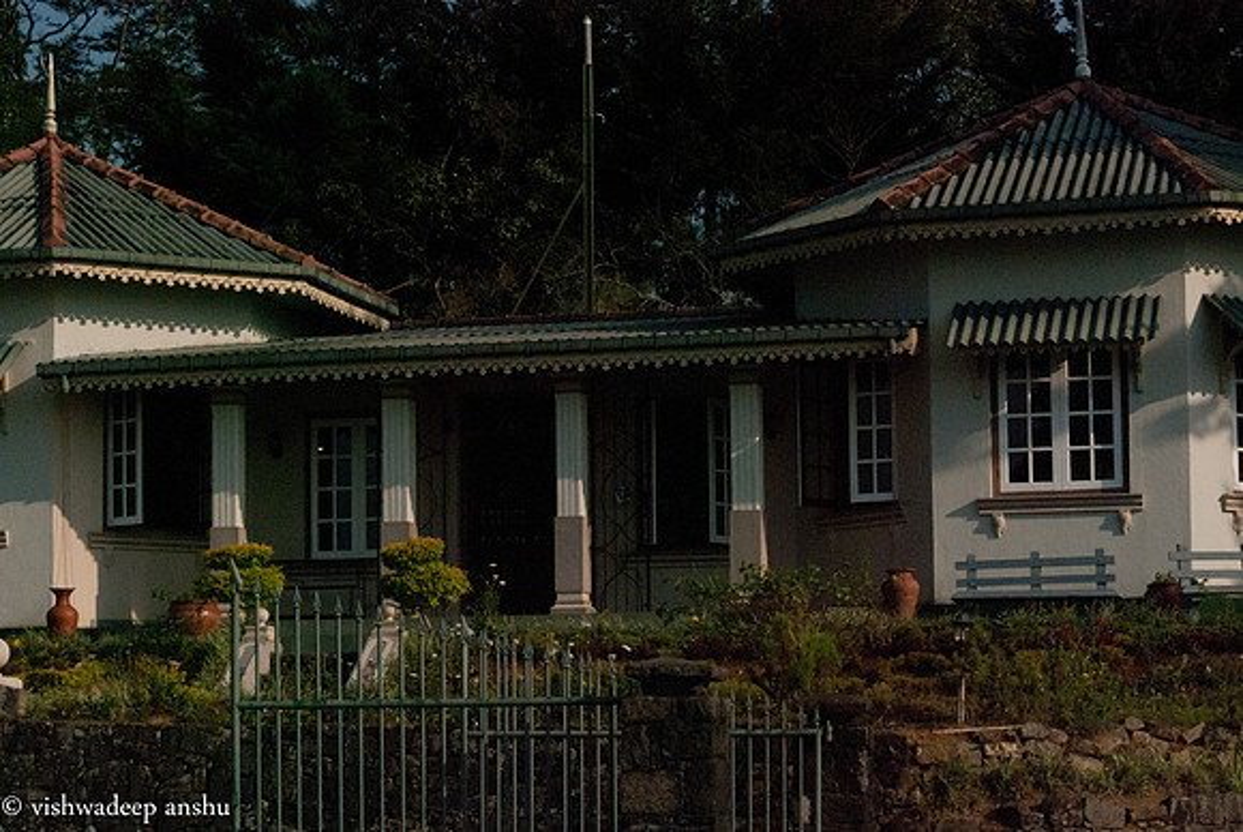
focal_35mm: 105
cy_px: 416
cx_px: 622
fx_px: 3629
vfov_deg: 13.1
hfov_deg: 19.4
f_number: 18
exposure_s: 1/2000
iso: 1600
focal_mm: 70
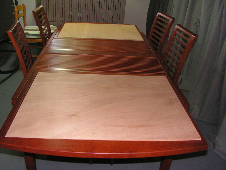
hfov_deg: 51.4
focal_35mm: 36
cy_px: 85
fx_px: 235
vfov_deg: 39.7
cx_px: 113
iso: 200
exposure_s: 1/40
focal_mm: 6
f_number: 3.2
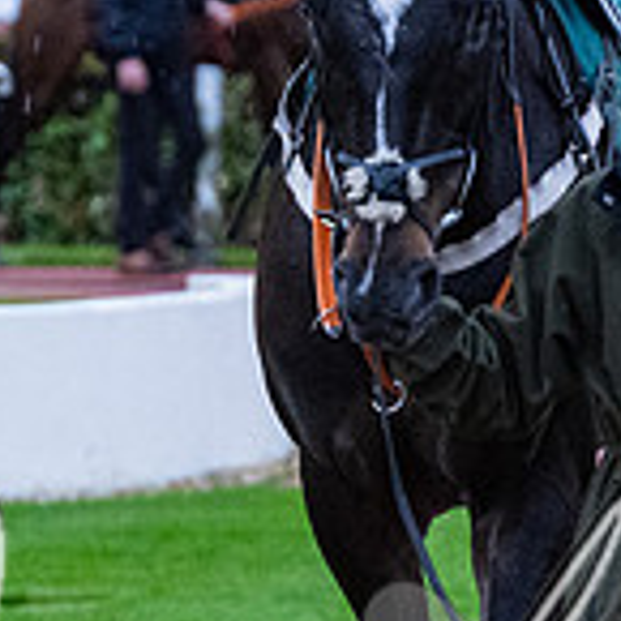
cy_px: 476
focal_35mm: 515
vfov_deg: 3.4
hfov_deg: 3.4
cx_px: 766
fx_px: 10453
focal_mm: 110
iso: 3200
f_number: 4
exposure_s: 1/500
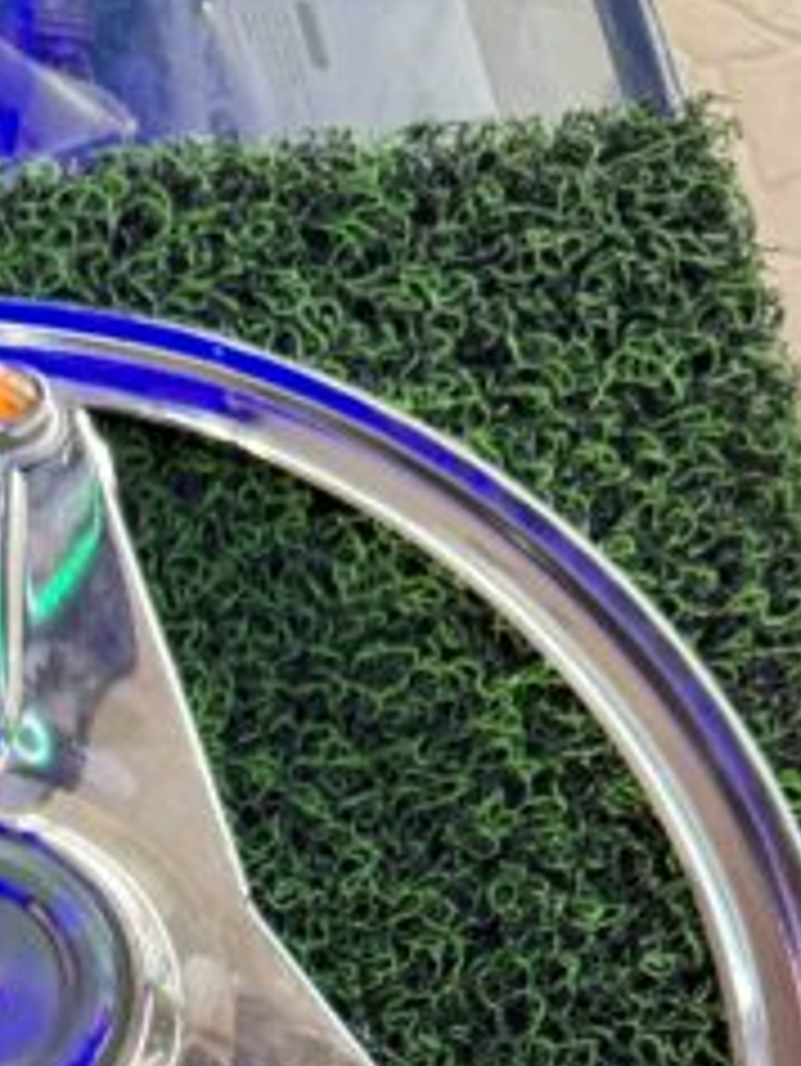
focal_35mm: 81
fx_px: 2497
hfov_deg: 17.9
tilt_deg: -78.8
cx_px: 76
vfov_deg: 19.6
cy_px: 1777
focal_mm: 6.76
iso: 160
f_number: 1.78
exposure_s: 1/100
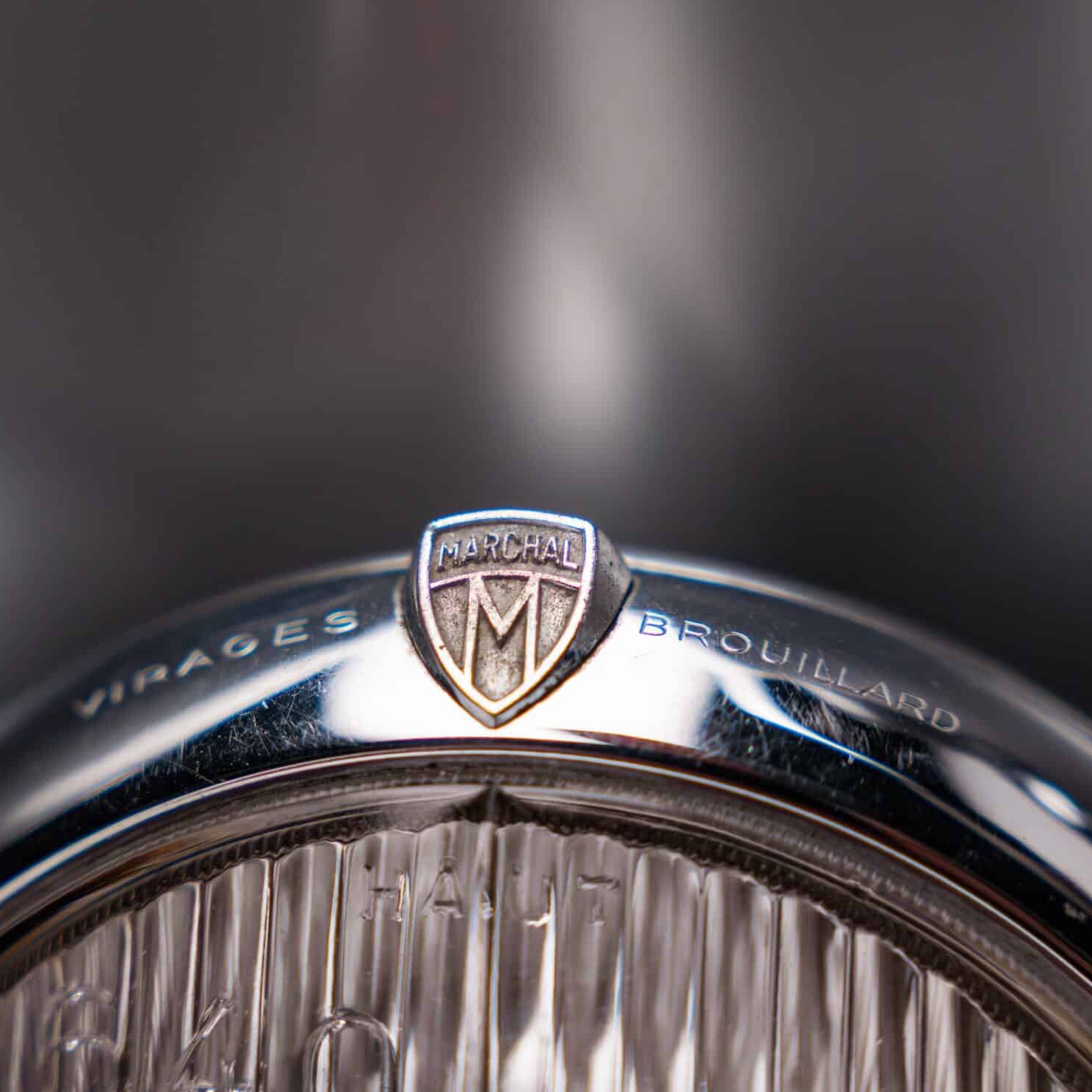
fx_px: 3676
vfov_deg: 16.9
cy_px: 570
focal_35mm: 103
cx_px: 477
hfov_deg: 16.9
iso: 1600
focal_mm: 70
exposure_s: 1/125
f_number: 2.8
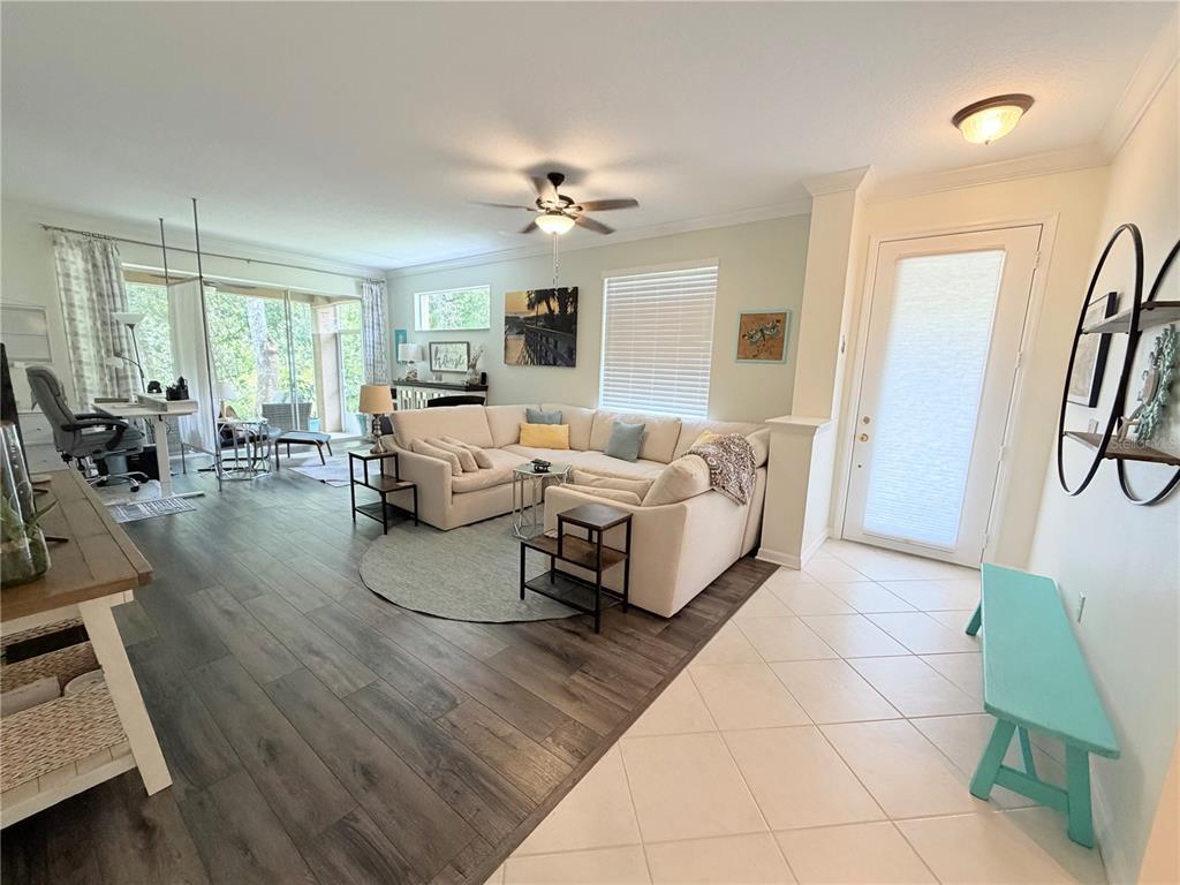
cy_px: 442
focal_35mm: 14
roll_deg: -1.1
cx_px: 590
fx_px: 477
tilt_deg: -10.2
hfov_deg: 102.1
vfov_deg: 85.7
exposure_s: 1/120
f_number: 2.2
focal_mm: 2.22
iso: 320
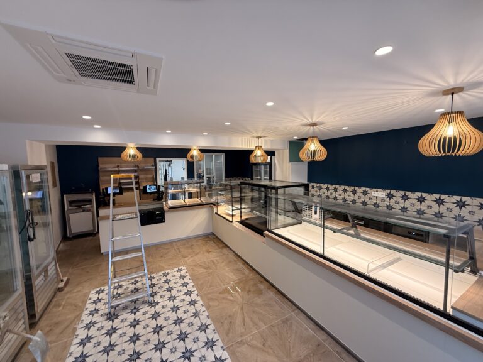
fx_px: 195
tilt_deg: -2.7
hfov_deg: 102.1
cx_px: 242
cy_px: 181
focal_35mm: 14
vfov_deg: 85.7
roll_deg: +1.2
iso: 100
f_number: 2.2
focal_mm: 2.22
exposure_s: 1/100
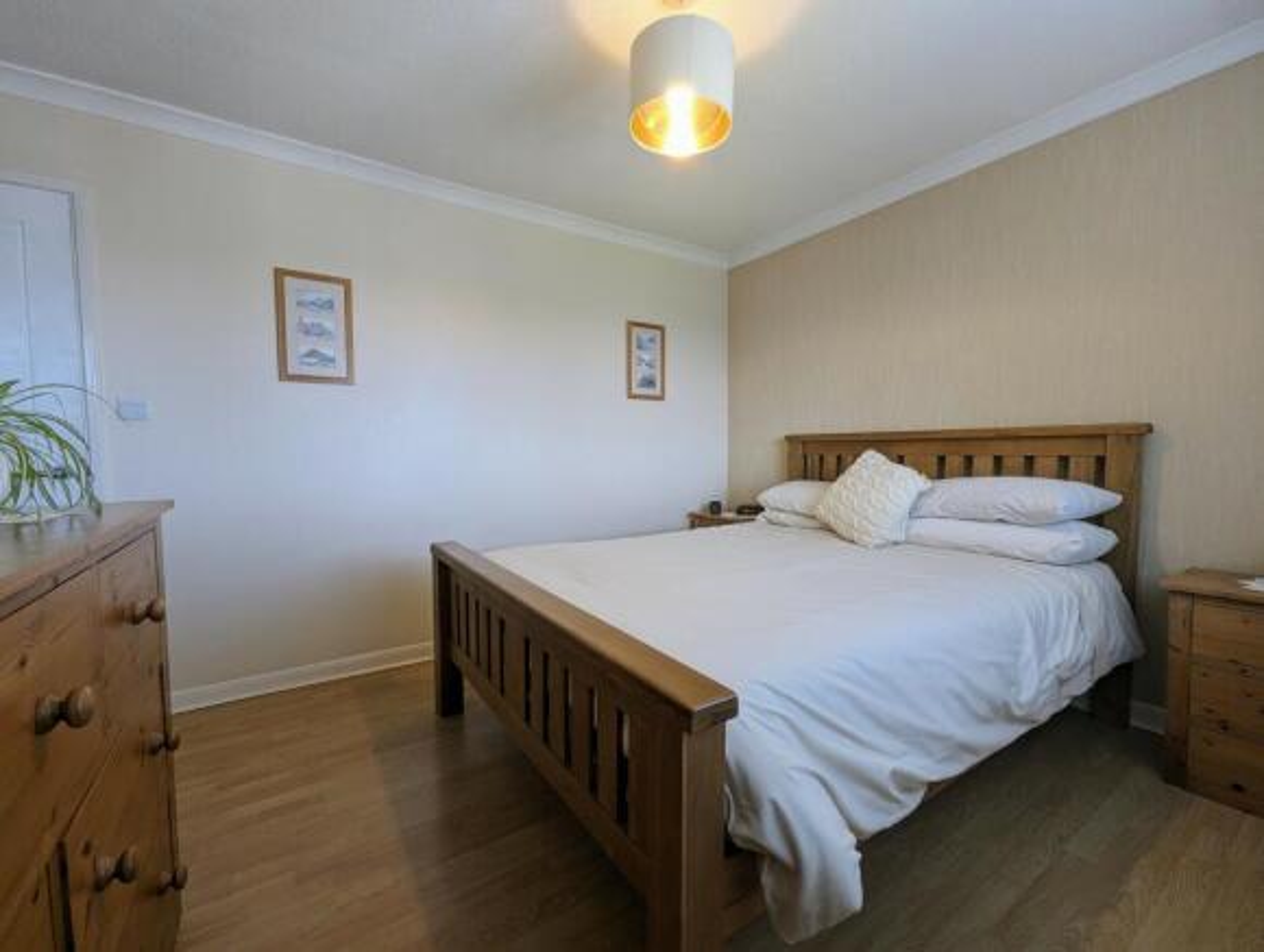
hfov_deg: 106.1
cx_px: 632
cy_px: 476
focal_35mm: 13
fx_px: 475
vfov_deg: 90.1
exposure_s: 1/25
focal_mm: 1.95
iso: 74
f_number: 2.2
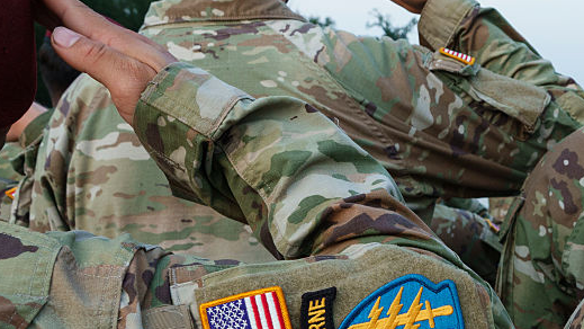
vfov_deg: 20.0
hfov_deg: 33.1
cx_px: 525
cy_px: 230
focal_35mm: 60
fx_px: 929
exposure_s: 1/200
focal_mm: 10.59
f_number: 4
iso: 200
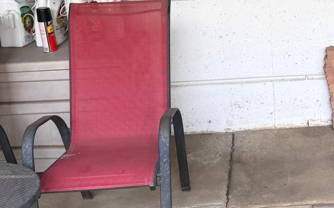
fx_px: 655
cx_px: 303
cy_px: 9
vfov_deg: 17.7
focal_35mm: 72
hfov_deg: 27.5
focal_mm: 6.76
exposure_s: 1/121
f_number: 1.78
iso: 50
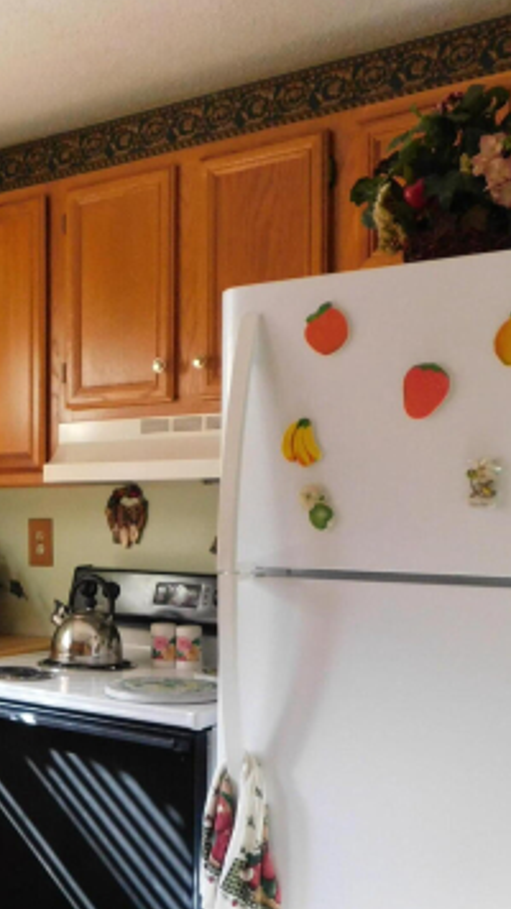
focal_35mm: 47
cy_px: 578
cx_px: 13
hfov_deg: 24.4
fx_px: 1133
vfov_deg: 43.3
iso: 400
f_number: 3
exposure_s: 1/30
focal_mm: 4
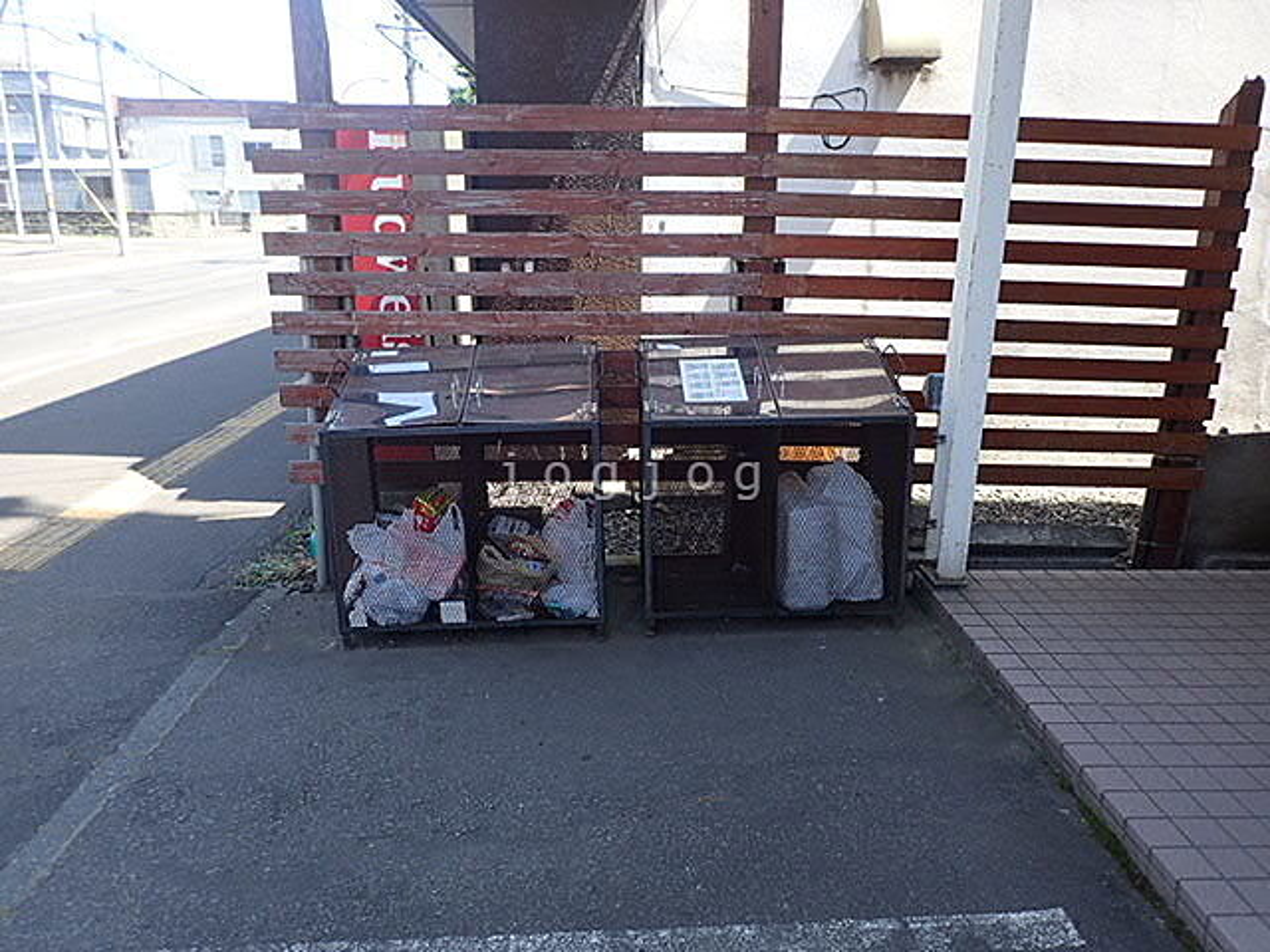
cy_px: 476
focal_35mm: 25
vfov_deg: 54.9
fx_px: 917
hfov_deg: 69.4
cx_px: 635
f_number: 2.8
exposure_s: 1/250
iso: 100
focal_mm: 4.5
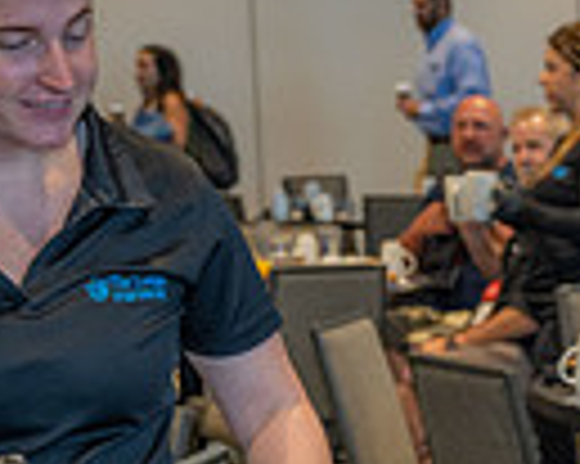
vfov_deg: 9.4
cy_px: 633
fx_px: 2762
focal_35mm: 161
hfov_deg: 11.5
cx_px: 872
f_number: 4
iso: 640
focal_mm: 38
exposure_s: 1/100
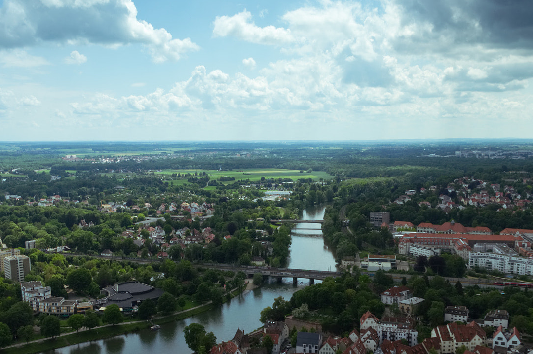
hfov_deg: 48.5
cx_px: 252
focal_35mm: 40
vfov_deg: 32.9
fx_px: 592
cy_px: 253
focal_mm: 18
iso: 100
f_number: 16
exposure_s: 1/60
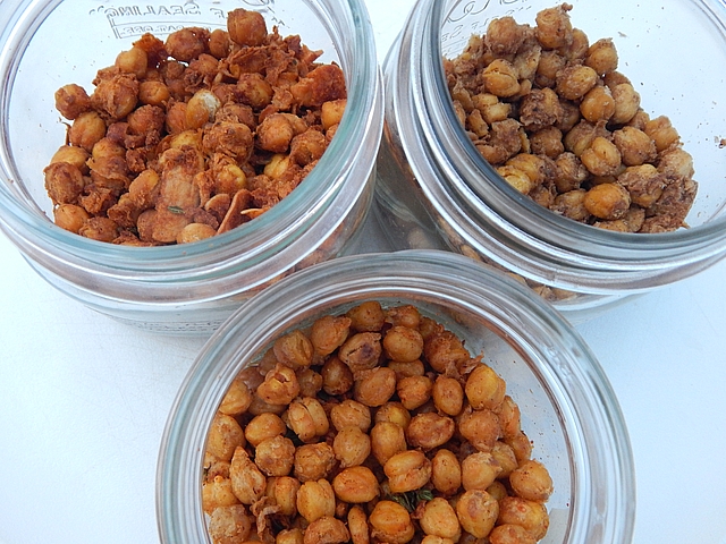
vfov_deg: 41.8
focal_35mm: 34
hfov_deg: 54.0
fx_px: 713
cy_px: 272
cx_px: 363
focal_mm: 6.1
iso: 400
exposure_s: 1/60
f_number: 3.3
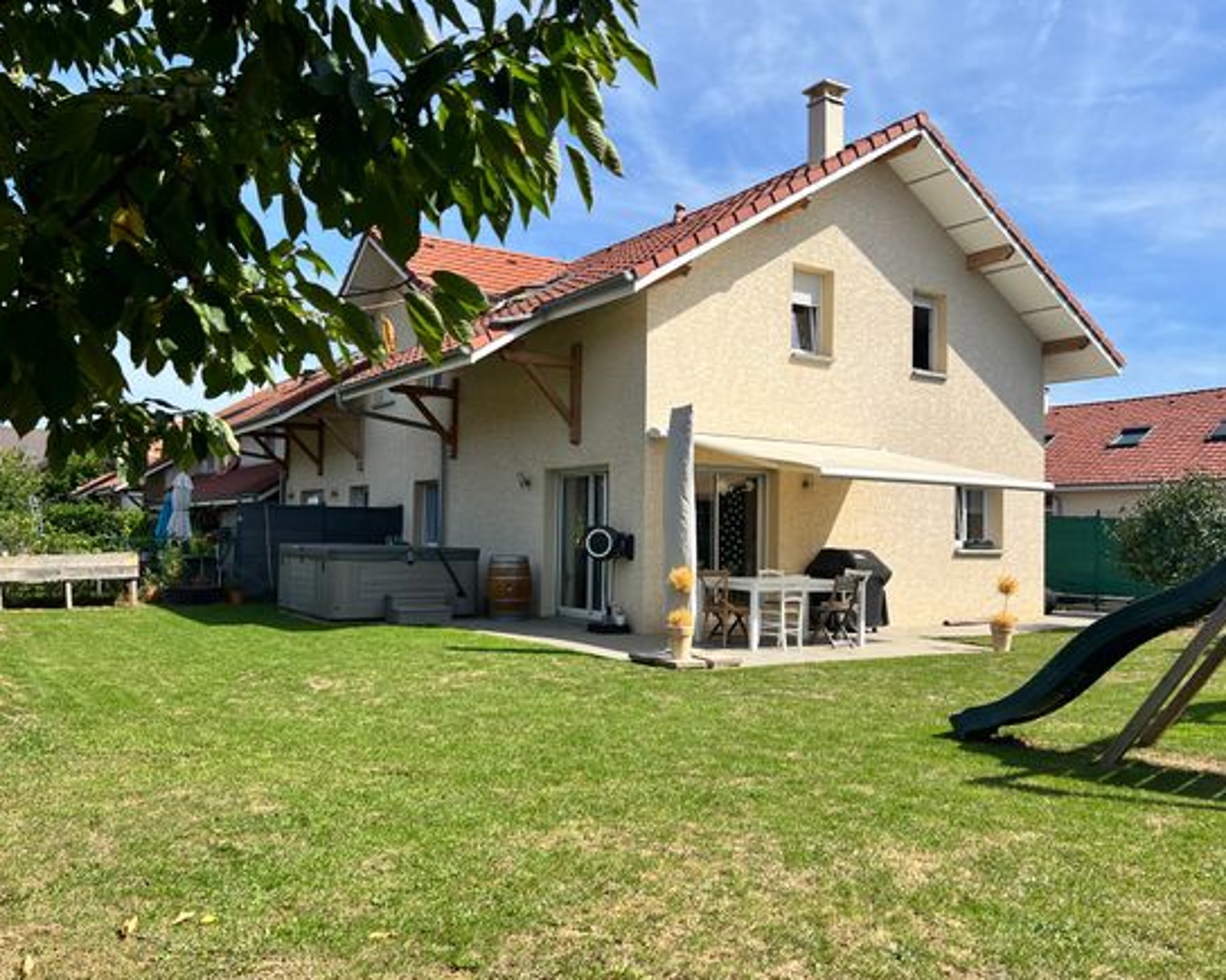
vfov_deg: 51.5
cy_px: 493
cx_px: 577
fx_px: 1016
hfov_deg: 62.2
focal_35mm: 28
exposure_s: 1/3968
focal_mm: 5.7
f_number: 1.5
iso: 50
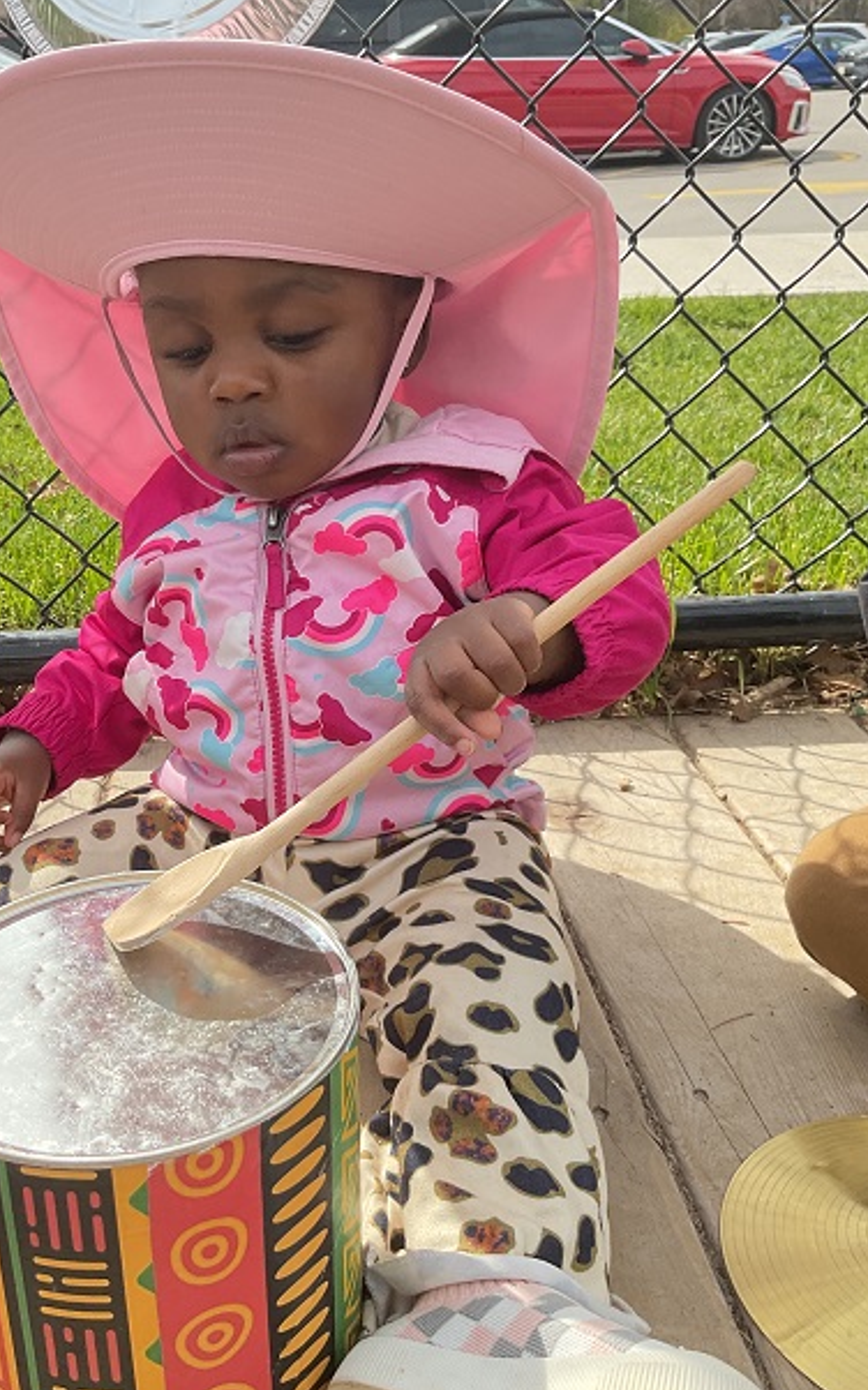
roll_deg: +0.6
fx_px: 1287
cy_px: 686
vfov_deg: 56.7
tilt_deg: -23.6
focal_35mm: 34
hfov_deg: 37.0
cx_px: 319
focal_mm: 3
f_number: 1.8
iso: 16
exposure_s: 1/962
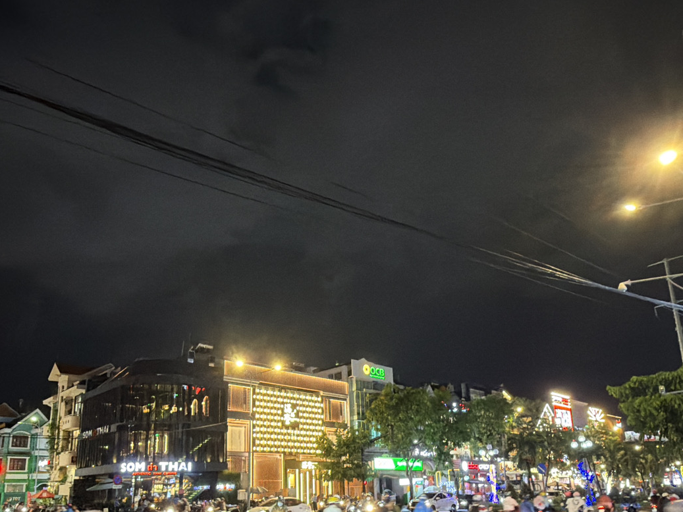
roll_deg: +1.6
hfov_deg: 65.2
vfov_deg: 49.8
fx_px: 533
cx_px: 308
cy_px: 367
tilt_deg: +13.5
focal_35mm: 27
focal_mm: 2.22
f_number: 2.2
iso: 800
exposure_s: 1/33
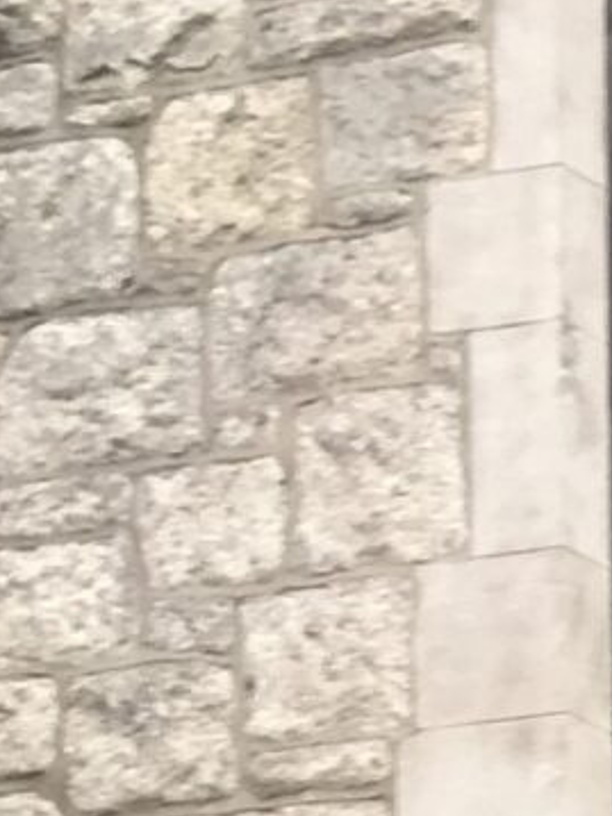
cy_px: 2671
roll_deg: +2.4
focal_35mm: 207
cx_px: 1210
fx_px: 4882
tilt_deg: +6.2
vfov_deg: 7.9
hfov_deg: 6.9
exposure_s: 1/50
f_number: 2.2
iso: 25
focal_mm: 4.15
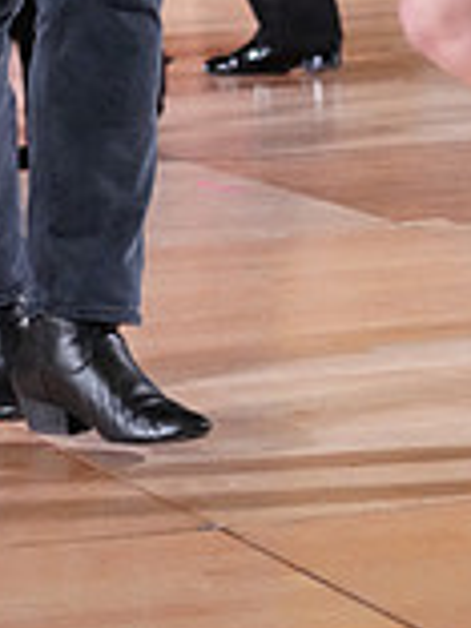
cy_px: -431
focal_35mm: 250
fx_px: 4535
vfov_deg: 7.7
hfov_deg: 5.9
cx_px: 300
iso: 5000
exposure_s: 1/320
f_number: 4.5
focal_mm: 70
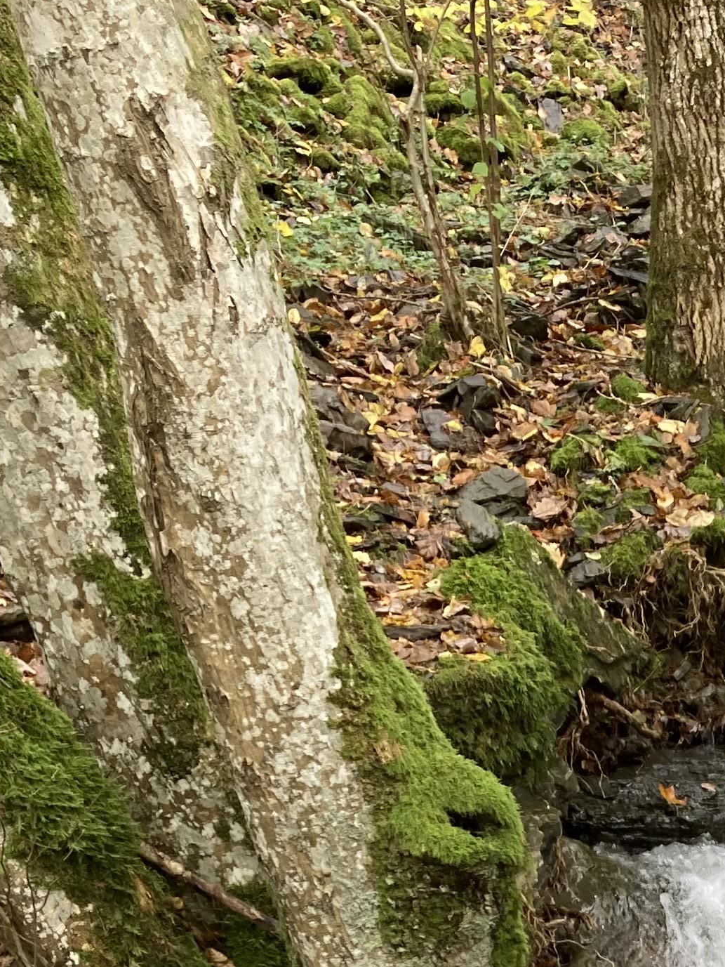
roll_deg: +0.7
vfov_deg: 22.9
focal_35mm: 82
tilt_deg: -6.4
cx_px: 1056
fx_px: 2290
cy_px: 958
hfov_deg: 16.5
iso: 50
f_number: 1.8
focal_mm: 3.99
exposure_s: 1/121
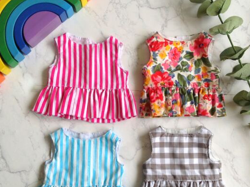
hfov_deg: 42.1
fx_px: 324
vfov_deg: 32.0
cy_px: 111
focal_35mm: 45
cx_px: 135
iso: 50
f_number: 2.4
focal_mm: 4.28
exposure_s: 1/248
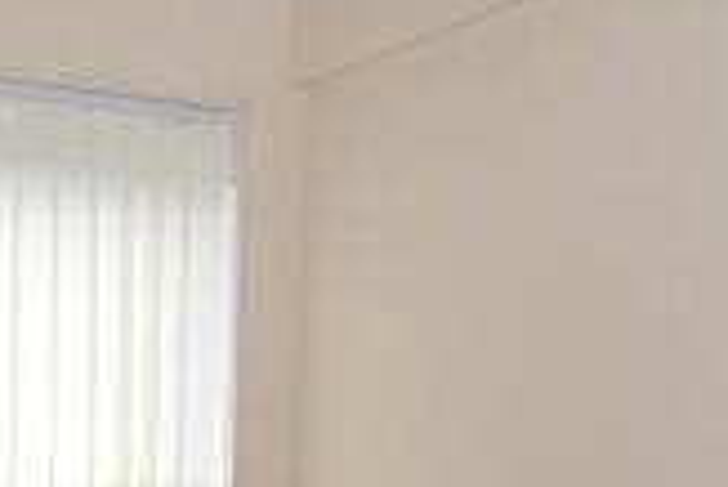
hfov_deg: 22.7
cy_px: 646
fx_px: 1801
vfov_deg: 14.7
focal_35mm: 89
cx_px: 217
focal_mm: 4.3
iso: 200
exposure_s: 1/60
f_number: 3
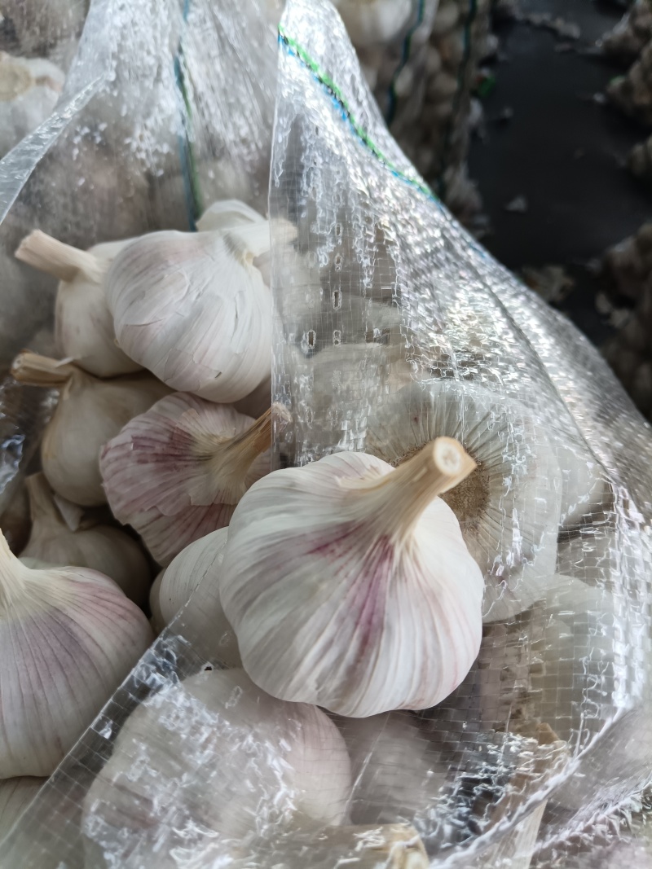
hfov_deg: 53.1
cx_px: 326
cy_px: 434
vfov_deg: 67.3
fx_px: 653
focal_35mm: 26
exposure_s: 1/100
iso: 134
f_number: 1.8
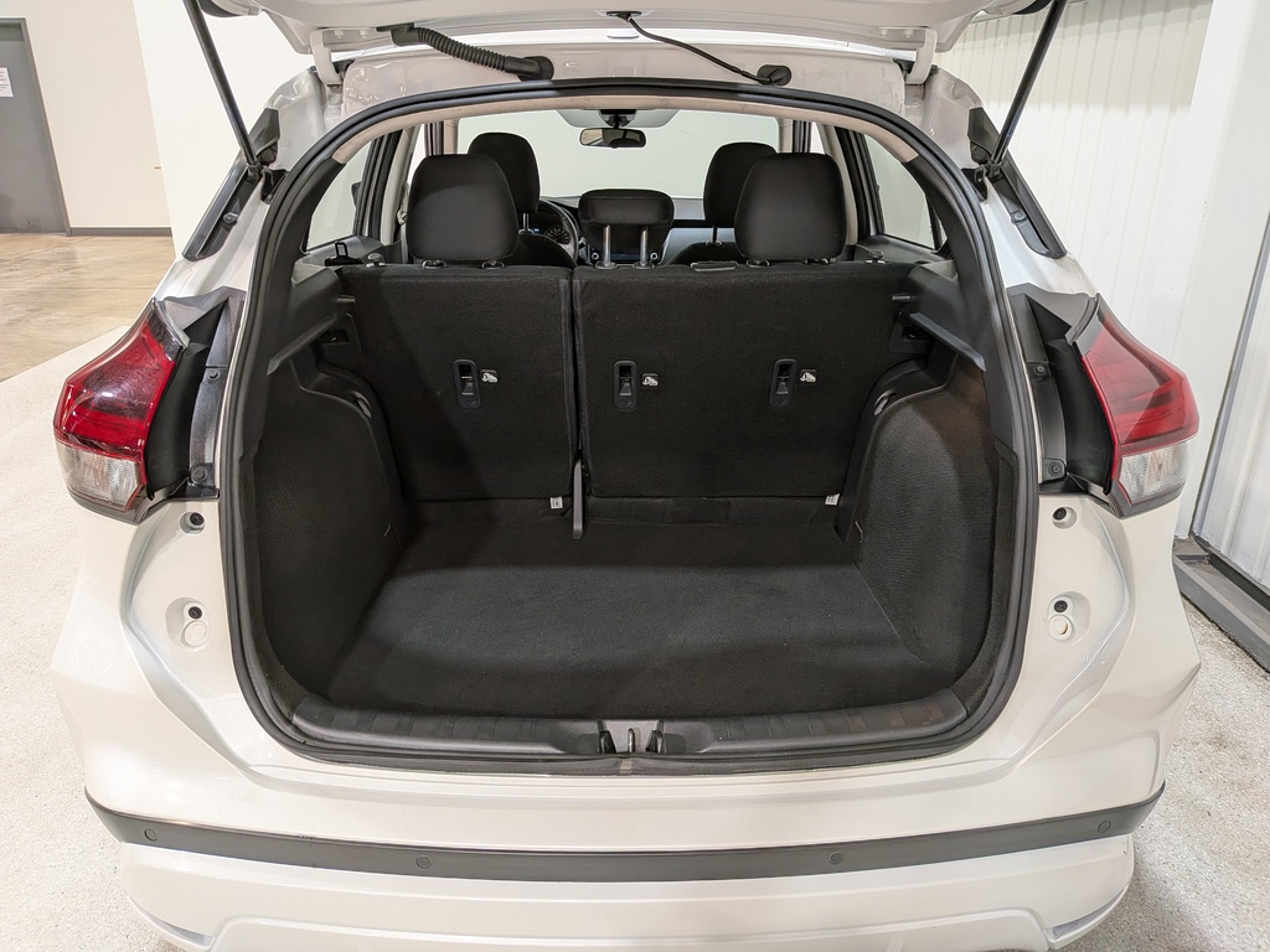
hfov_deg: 71.6
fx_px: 881
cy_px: 476
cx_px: 635
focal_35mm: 24
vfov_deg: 56.8
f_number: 1.7
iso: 154
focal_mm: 4.53
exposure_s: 1/120
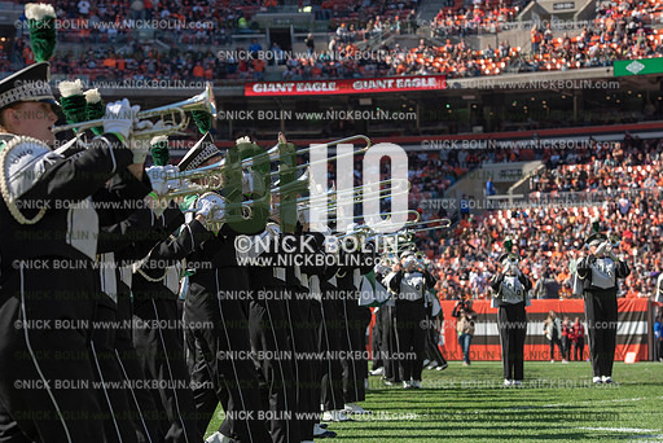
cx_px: 316
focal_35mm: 111
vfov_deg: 12.4
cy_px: 205
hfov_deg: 18.4
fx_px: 2045
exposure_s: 1/2000
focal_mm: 98
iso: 400
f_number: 5
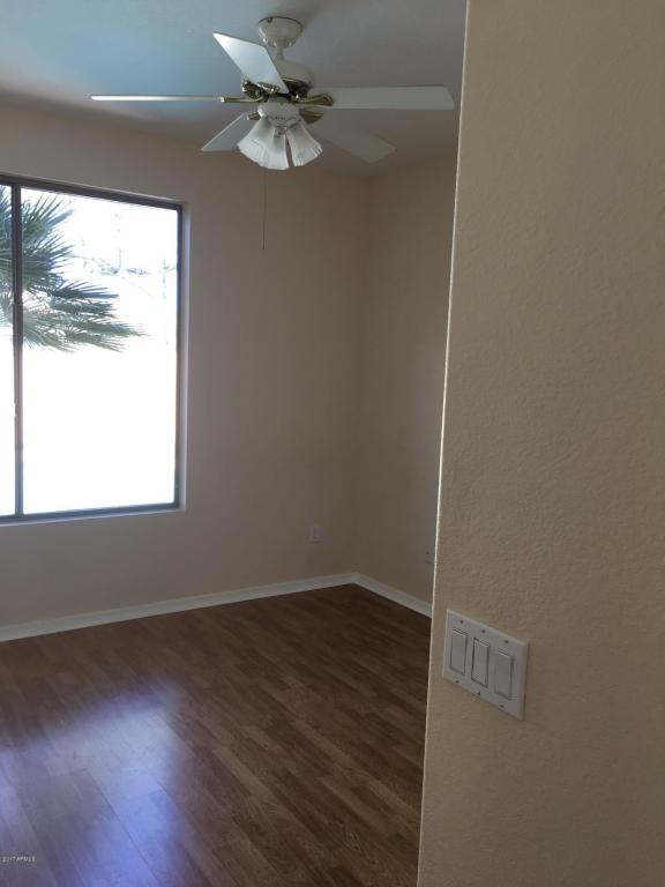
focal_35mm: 29
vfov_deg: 61.7
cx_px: 332
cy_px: 444
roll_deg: -1.6
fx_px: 743
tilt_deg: -6.2
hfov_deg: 48.2
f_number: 2.2
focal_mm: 4.15
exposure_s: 1/60
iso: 32
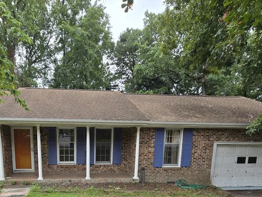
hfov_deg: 69.9
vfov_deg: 51.7
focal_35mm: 24
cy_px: 168
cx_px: 91
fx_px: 182
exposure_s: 1/670
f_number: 2.2
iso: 50
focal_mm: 2.2
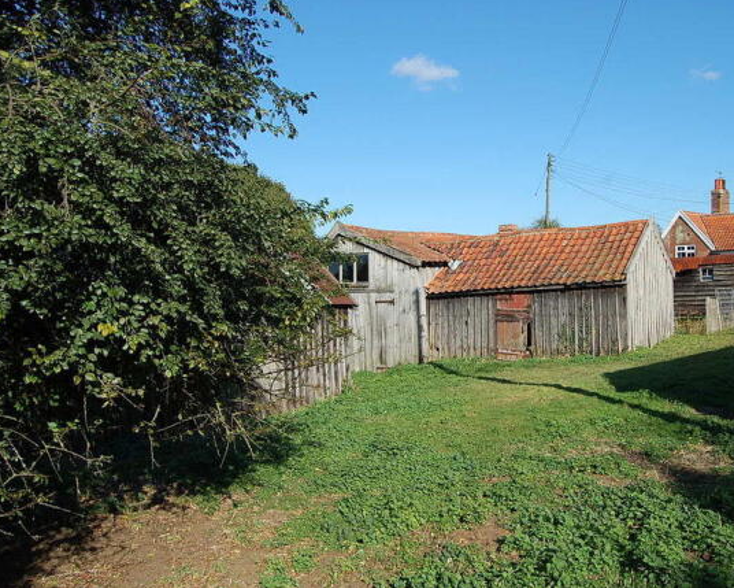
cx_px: 441
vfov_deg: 47.1
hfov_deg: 56.7
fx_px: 674
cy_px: 291
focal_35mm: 31
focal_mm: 18
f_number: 9
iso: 200
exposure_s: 1/320
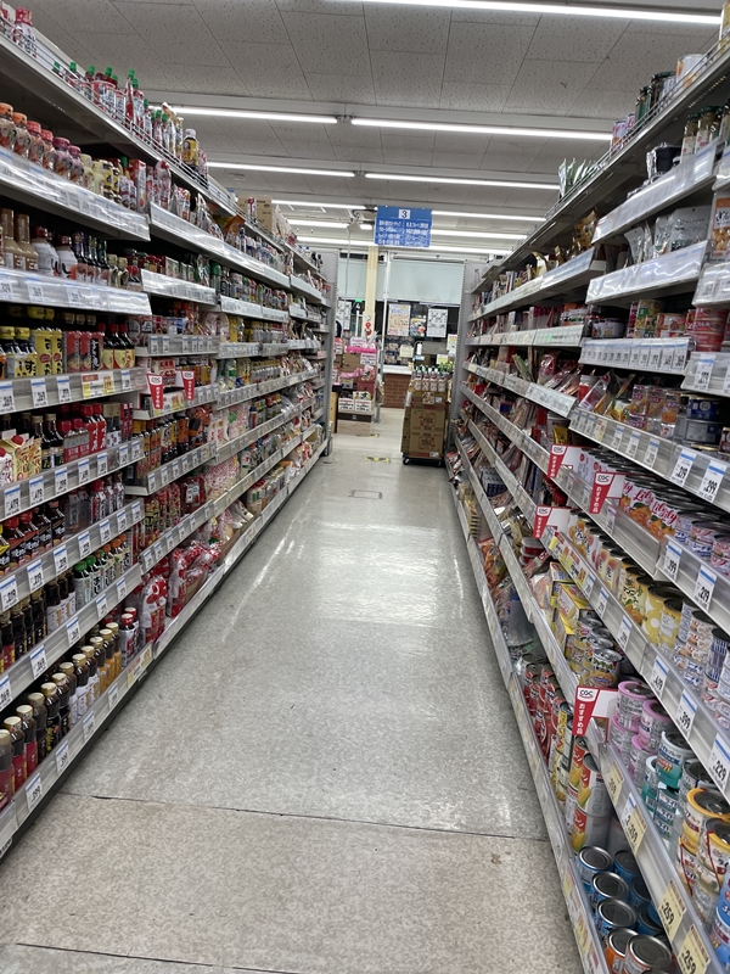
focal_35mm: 26
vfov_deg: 67.3
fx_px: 731
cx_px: 365
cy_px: 487
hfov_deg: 53.1
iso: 80
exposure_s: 1/100
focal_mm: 4.2
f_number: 1.6
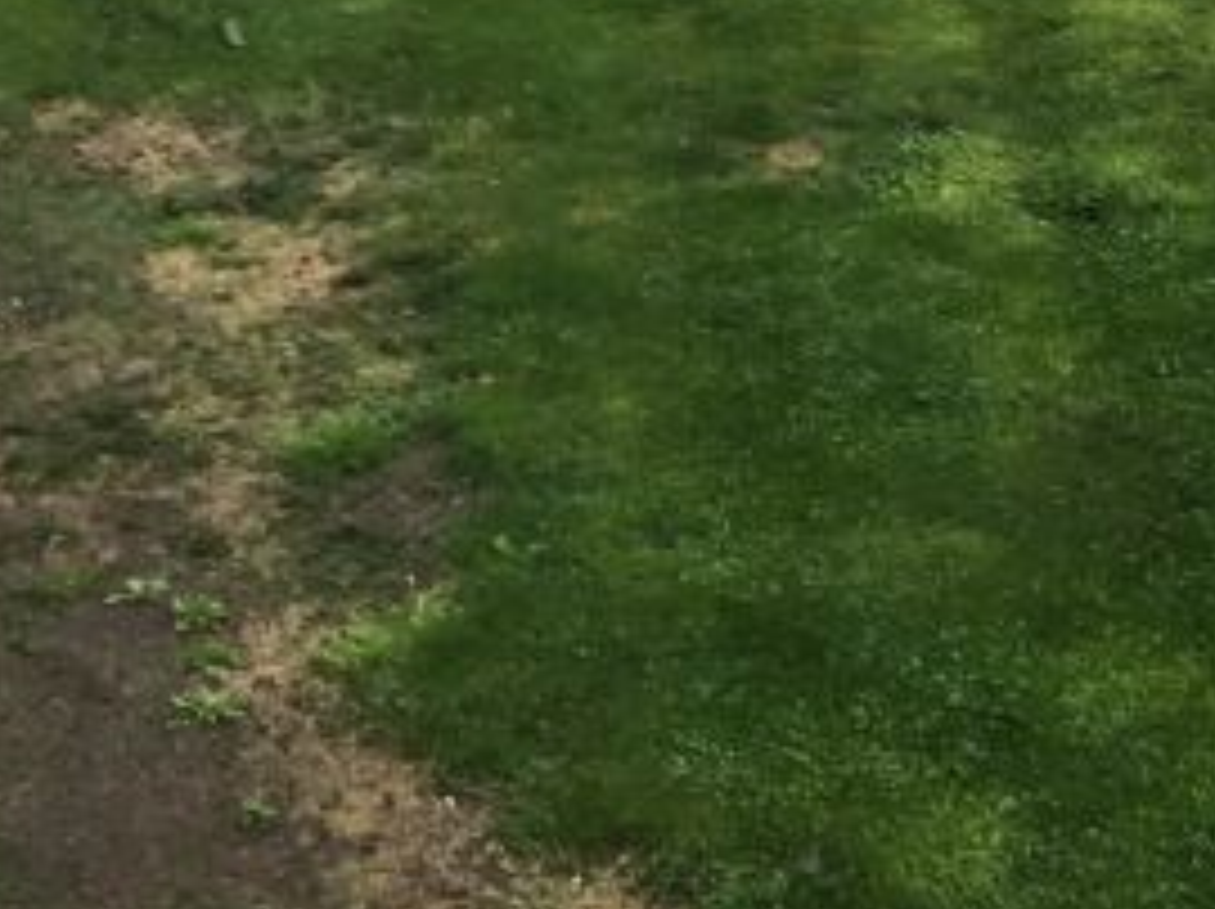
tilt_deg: -15.9
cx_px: 1976
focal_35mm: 110
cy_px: -207
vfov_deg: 13.1
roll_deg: -0.7
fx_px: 3858
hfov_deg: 16.0
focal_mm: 4.15
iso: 40
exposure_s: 1/60
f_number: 2.2
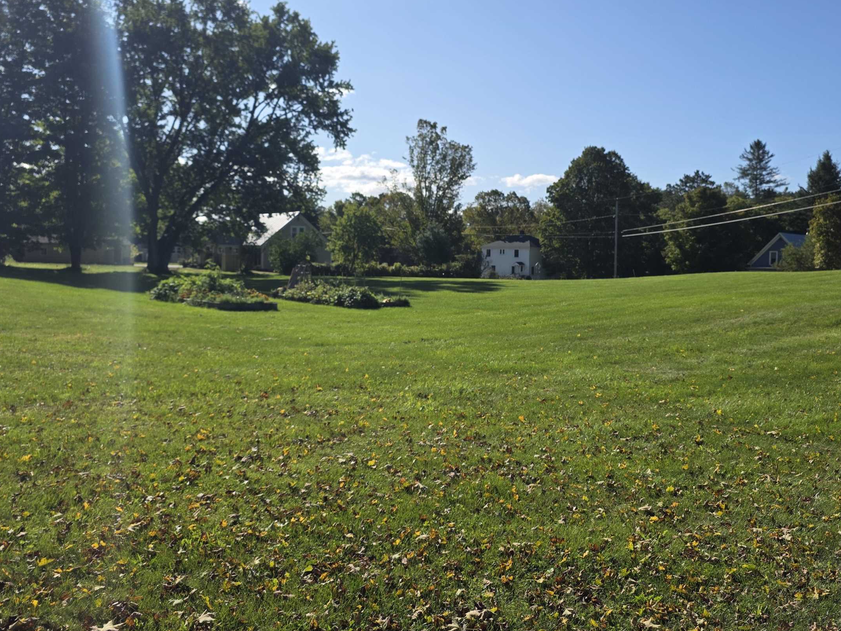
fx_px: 802
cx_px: 474
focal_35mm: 33
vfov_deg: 42.9
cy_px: 280
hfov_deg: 55.2
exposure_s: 1/7333
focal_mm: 6.3
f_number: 1.7
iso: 80
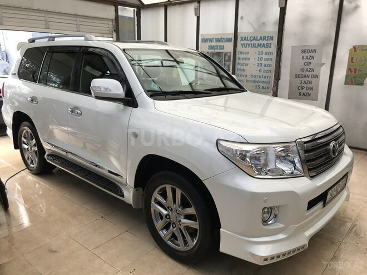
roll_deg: -1.7
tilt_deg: -14.3
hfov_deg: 63.4
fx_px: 297
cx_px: 184
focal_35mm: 28
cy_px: 138
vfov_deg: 49.7
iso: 32
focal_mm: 3.99
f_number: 1.8
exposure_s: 1/100
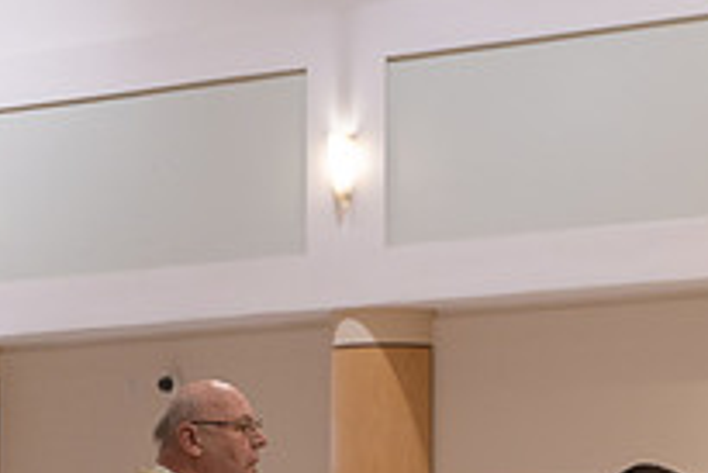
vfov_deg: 6.4
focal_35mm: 212
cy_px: 606
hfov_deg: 9.5
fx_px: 4172
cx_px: 960
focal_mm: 75
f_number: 2.8
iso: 800
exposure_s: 1/160
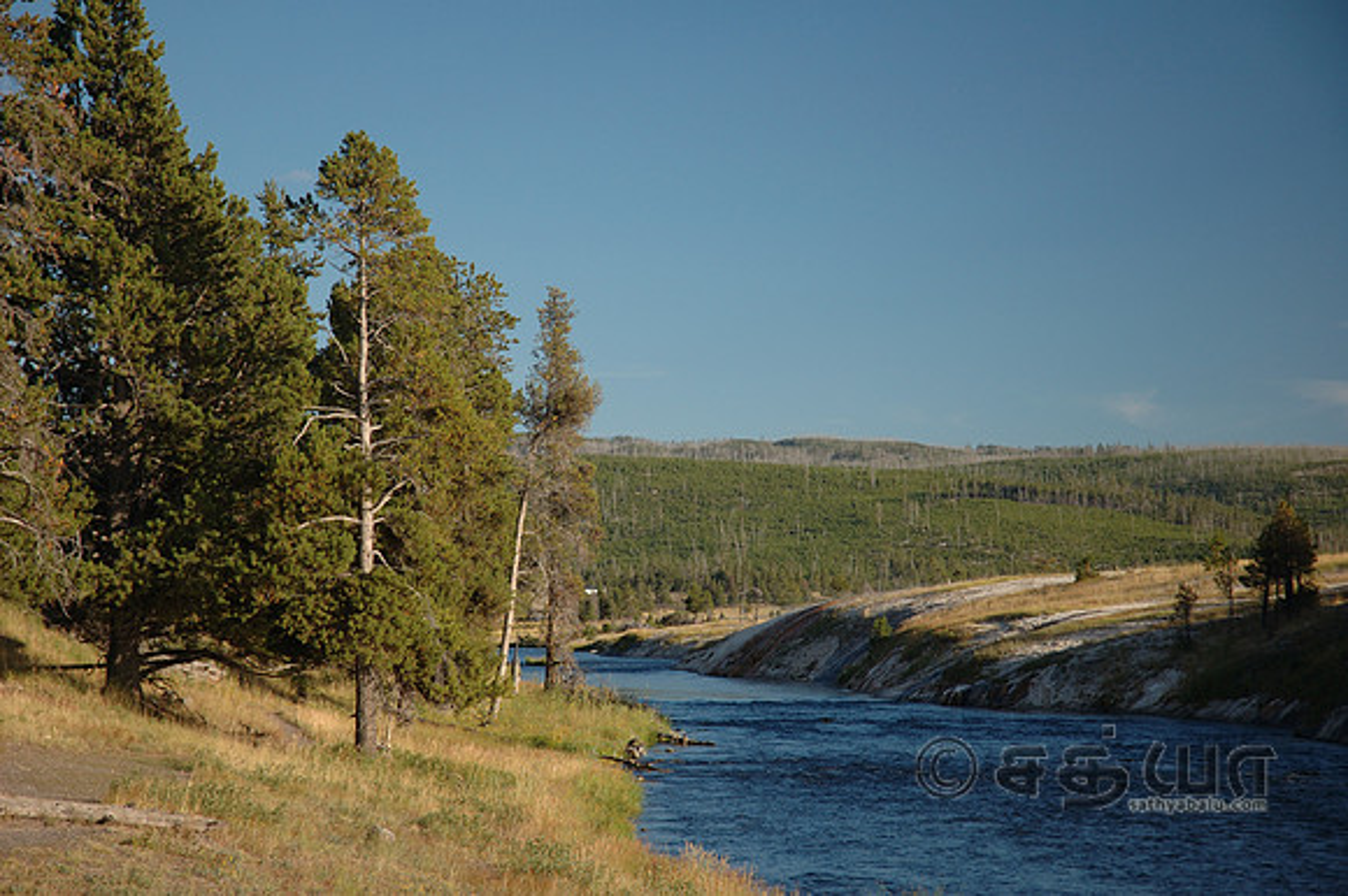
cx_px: 674
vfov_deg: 14.7
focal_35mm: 93
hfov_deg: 21.9
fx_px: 3480
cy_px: 448
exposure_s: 1/200
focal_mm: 62
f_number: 4.5
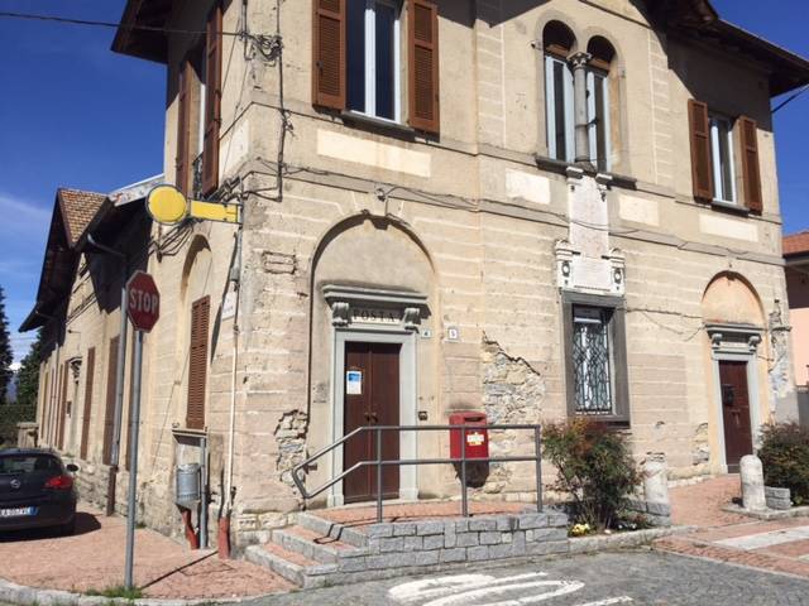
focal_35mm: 29
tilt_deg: +10.5
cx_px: 404
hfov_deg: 61.7
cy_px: 303
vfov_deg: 48.2
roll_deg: -0.6
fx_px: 678
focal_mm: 4.15
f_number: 2.2
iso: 32
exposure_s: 1/3597
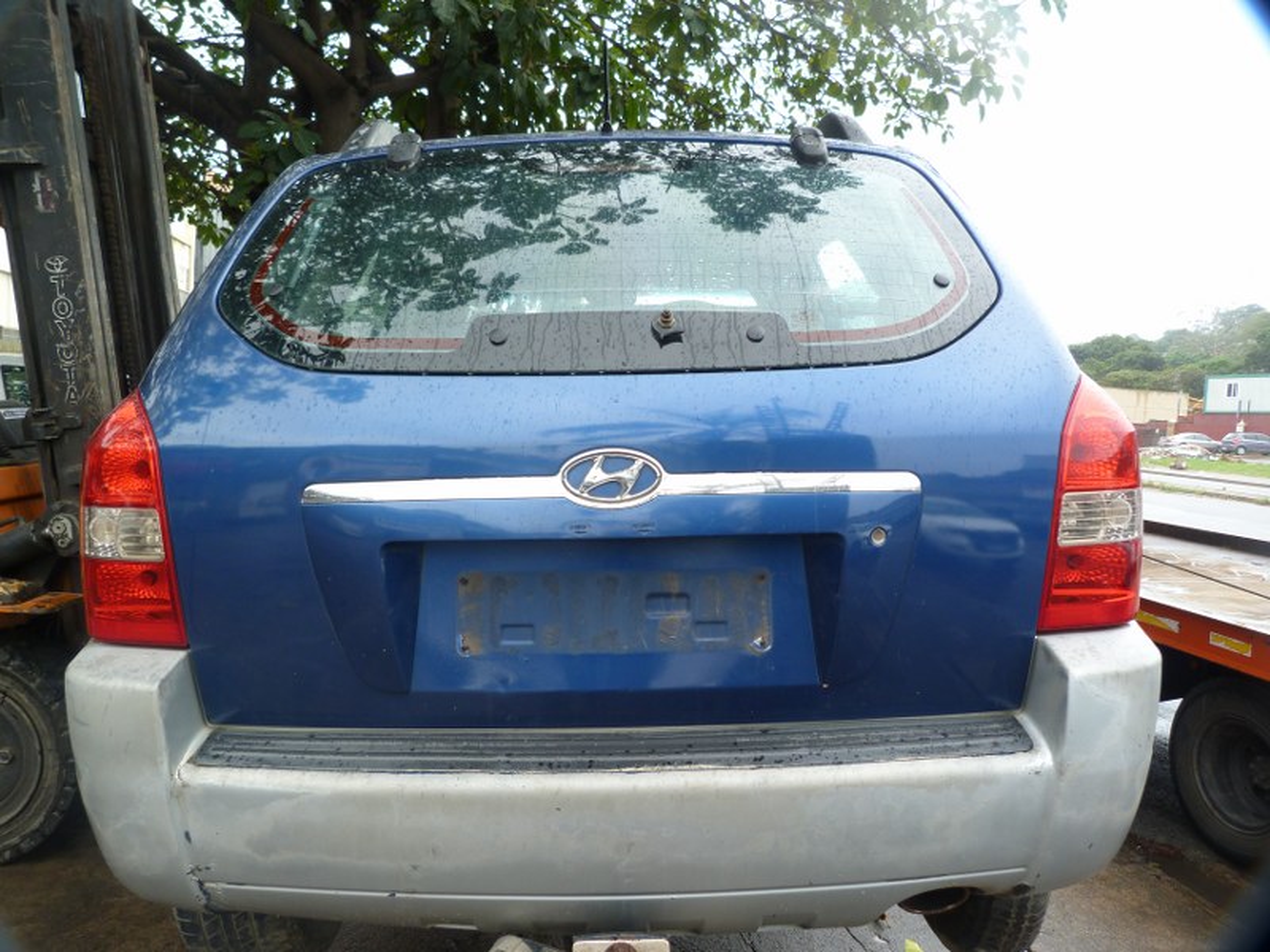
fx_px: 917
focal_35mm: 25
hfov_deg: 69.4
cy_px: 476
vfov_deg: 54.9
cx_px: 635
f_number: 3.2
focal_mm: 4.5
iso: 80
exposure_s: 1/125
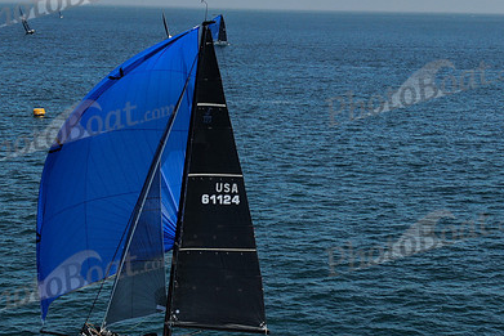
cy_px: 185
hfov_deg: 27.3
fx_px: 1036
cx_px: 251
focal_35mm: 74
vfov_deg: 18.4
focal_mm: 8.6
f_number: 3.8
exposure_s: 1/1600
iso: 100
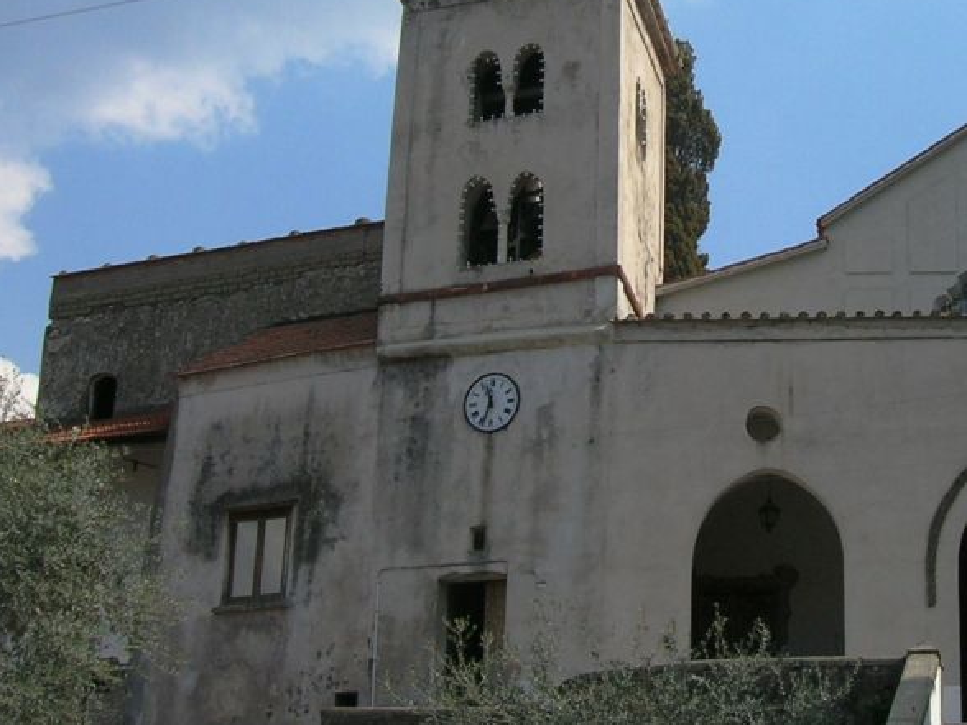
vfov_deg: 19.6
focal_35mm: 74
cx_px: 730
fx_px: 2067
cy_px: 109
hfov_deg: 26.0
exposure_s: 1/410
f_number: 4.9
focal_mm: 5.7
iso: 50
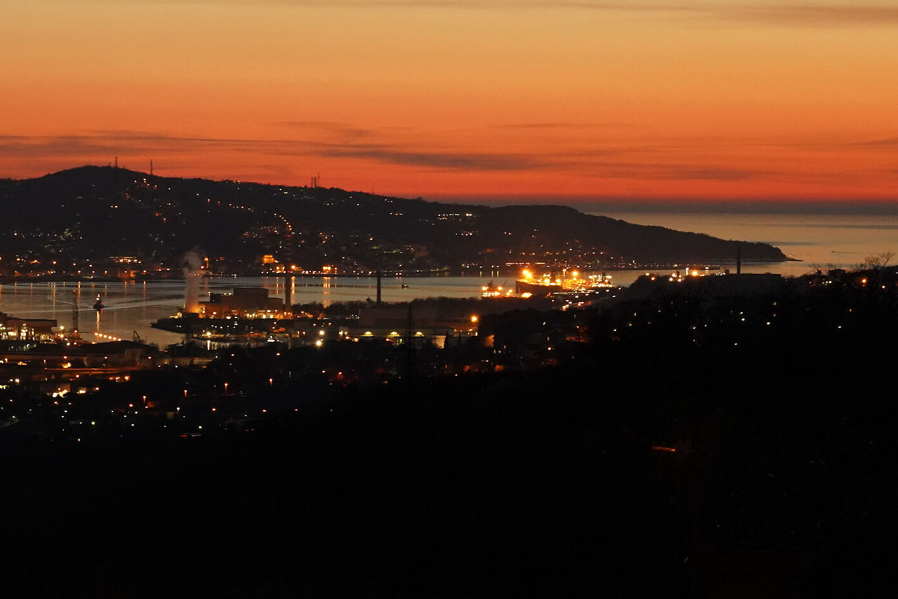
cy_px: 256
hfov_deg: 12.9
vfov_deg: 8.6
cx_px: 187
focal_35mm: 159
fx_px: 3966
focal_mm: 93
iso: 6400
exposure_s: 1/10
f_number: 8
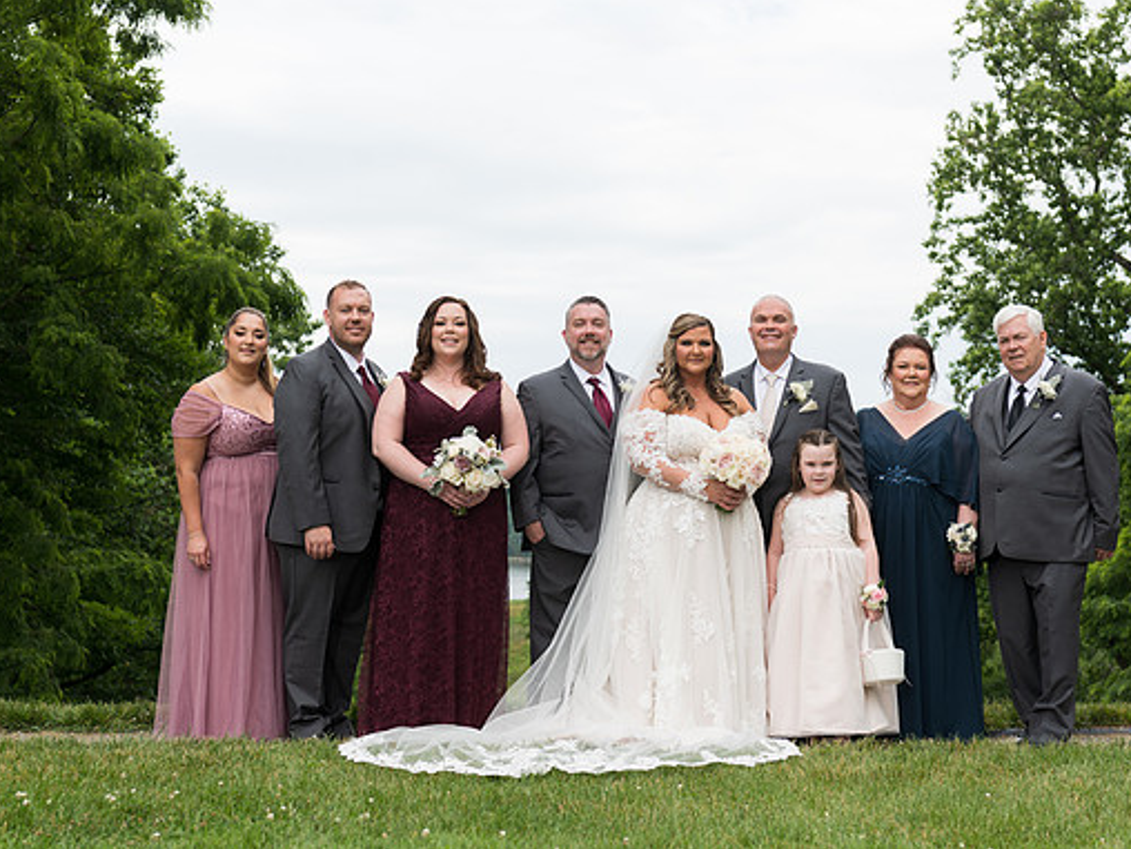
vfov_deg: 23.3
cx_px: 597
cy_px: 420
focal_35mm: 63
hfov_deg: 30.7
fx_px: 2058
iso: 64
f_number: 4.5
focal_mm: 56
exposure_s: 1/320
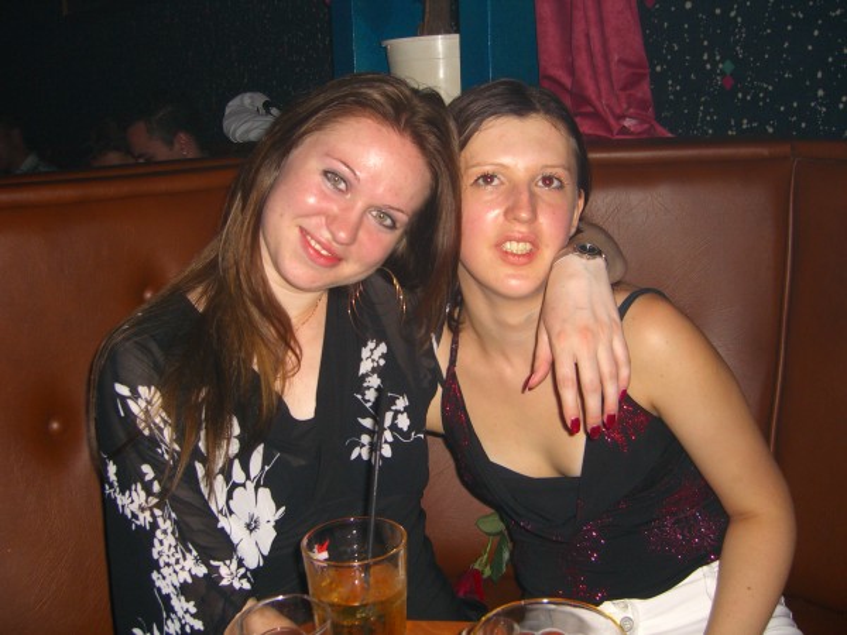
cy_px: 318
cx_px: 424
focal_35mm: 38
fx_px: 930
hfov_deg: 49.0
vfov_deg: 37.7
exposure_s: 1/60
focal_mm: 7.9
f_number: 2.8
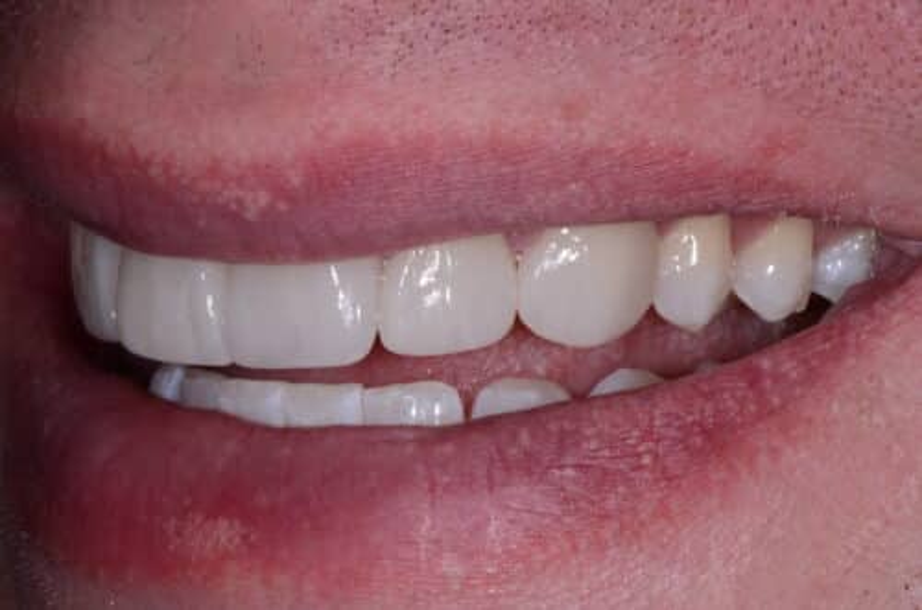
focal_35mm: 128
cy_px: 305
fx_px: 3258
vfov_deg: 10.7
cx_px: 461
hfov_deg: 16.1
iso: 200
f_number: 32
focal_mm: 85
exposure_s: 1/250
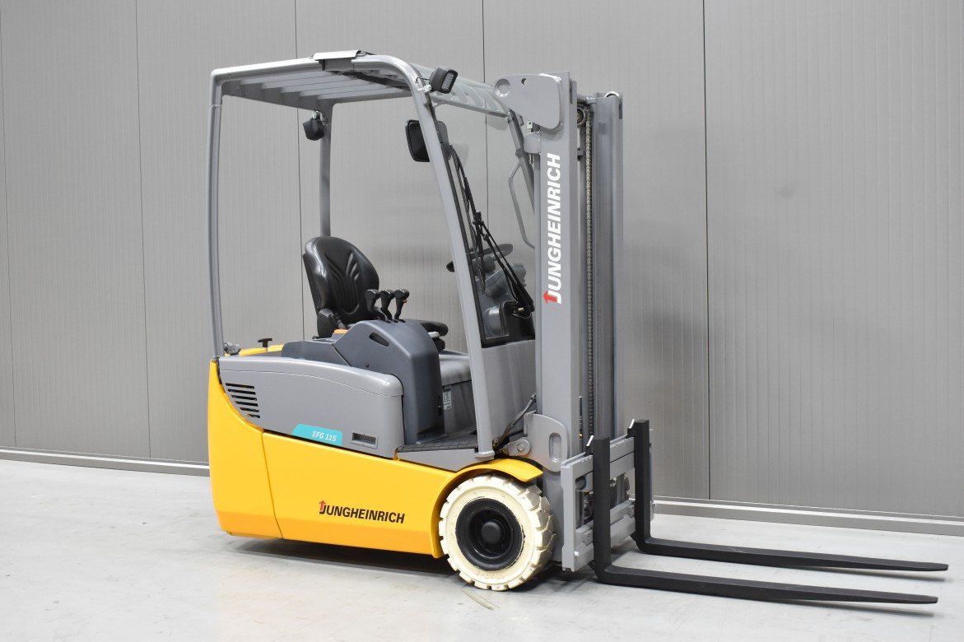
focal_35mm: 42
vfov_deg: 32.2
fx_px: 1111
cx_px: 482
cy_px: 314
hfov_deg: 46.9
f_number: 5.6
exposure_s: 1/25
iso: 1250
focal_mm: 27
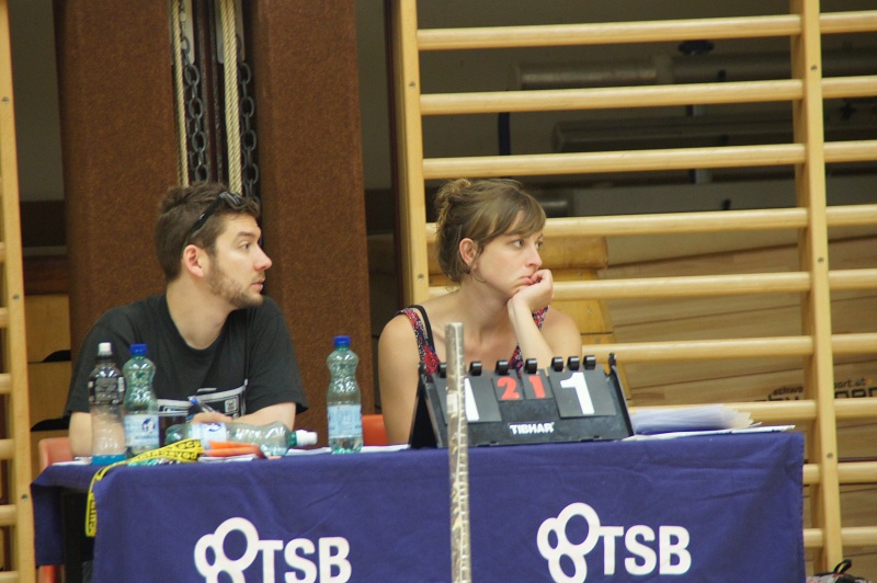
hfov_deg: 6.9
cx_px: 438
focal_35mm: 300
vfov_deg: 4.6
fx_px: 7302
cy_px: 292
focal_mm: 200
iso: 1600
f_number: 6.3
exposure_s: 1/15
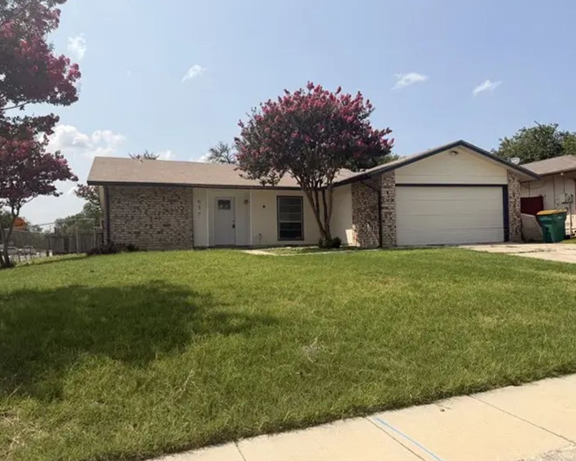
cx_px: 279
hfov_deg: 66.0
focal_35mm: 26
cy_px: 232
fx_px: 443
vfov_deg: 54.9
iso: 80
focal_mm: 6.76
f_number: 1.78
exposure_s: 1/6173
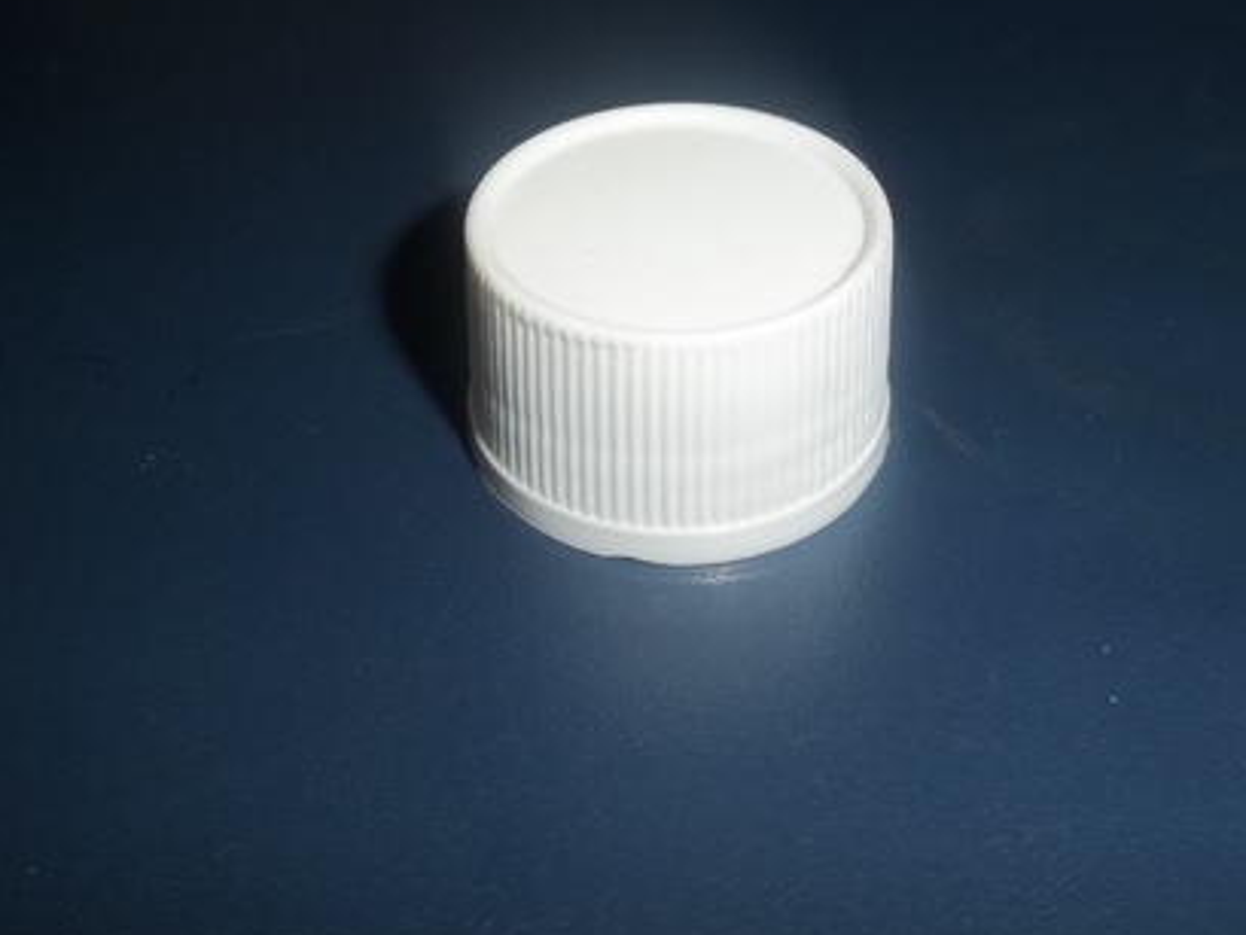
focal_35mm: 44
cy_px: 449
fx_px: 1584
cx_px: 600
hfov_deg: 42.9
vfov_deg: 32.9
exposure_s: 1/30
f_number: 3.1
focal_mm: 6.5
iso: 64
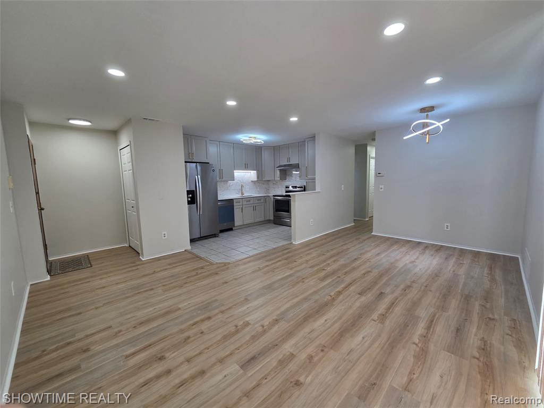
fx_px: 204
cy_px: 204
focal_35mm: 13
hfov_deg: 106.2
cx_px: 272
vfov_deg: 89.9
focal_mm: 2.2
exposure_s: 1/120
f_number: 2.2
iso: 125
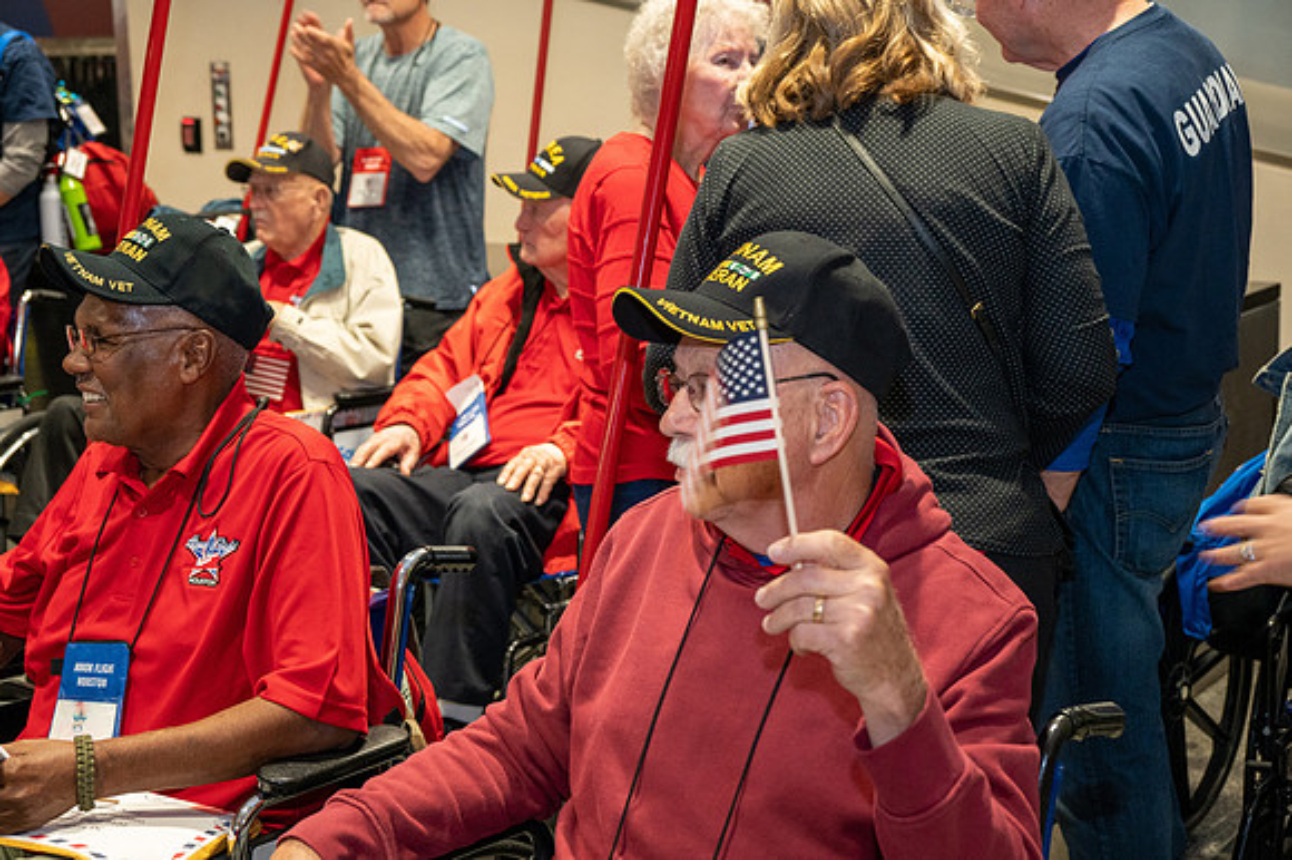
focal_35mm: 54
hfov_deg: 36.9
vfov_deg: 25.0
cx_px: 646
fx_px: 1937
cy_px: 430
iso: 3600
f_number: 5.6
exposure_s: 1/60
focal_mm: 54
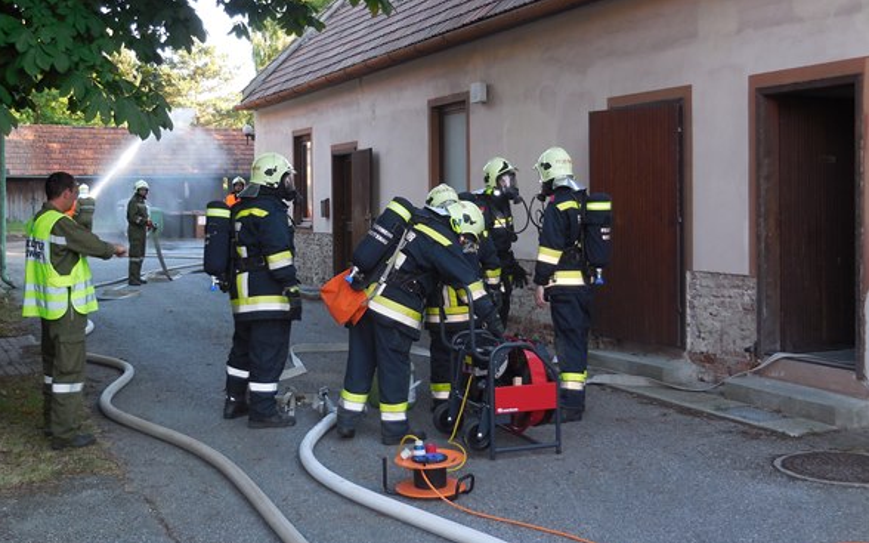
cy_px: 210
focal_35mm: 45
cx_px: 401
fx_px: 1065
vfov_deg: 28.5
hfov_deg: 44.3
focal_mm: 7
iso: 125
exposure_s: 1/60
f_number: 3.9
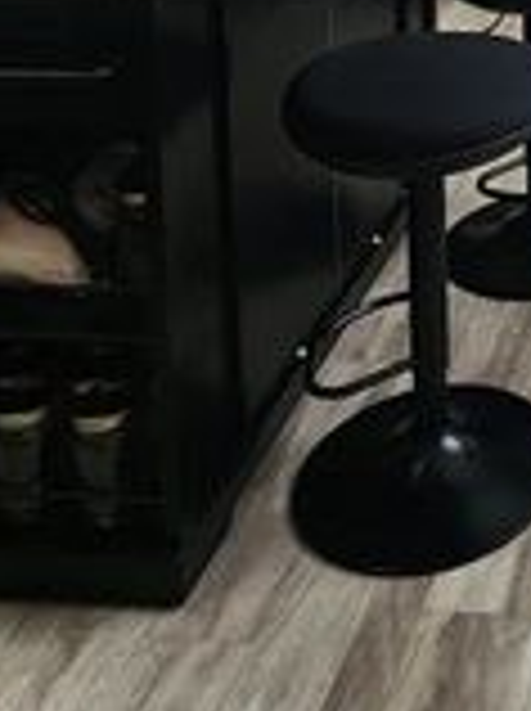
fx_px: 1128
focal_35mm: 55
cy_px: -254
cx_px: 716
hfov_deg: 23.1
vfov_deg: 27.9
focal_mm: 2.2
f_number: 2.2
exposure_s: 1/60
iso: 200
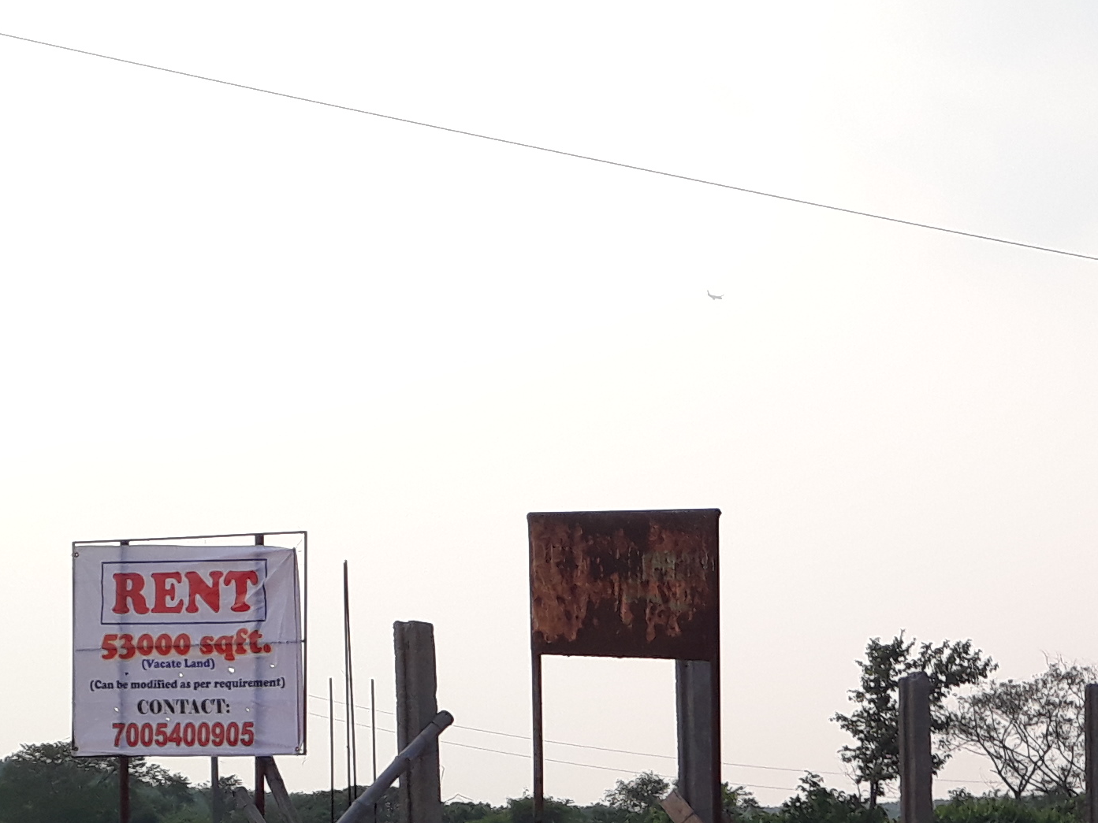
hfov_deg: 23.3
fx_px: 2538
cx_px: 1124
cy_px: 1038
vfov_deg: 17.4
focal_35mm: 80
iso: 40
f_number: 1.9
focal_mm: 3.6
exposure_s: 1/813
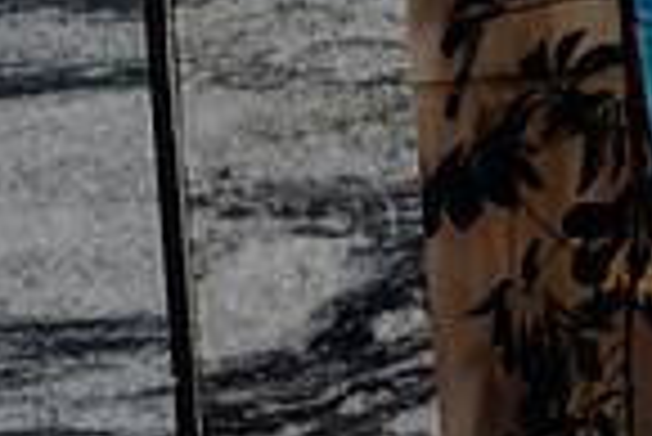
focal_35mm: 421
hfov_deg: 4.9
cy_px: -402
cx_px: 103
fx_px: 7632
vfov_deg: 3.3
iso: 400
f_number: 2.8
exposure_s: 1/200
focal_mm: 70
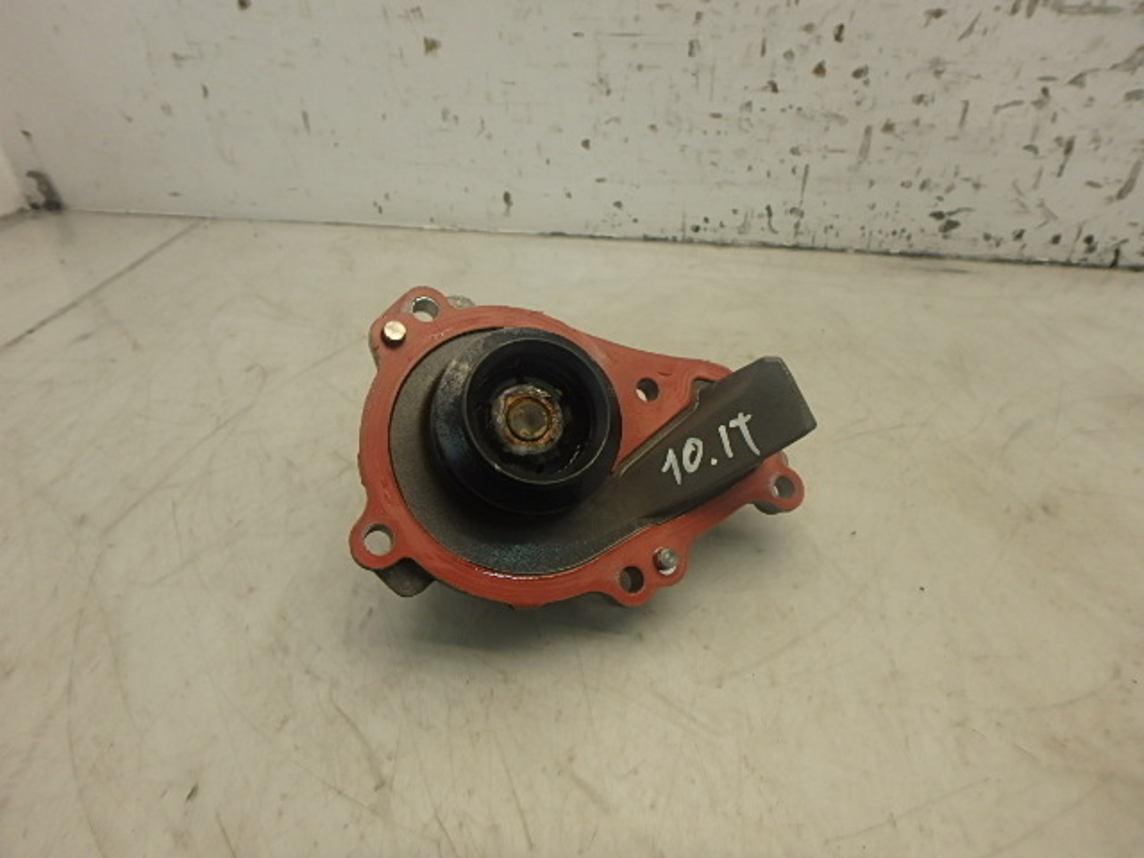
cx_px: 572
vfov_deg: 63.4
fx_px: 694
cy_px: 429
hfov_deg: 79.0
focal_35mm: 21
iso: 160
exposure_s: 1/60
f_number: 3.5
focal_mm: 3.7
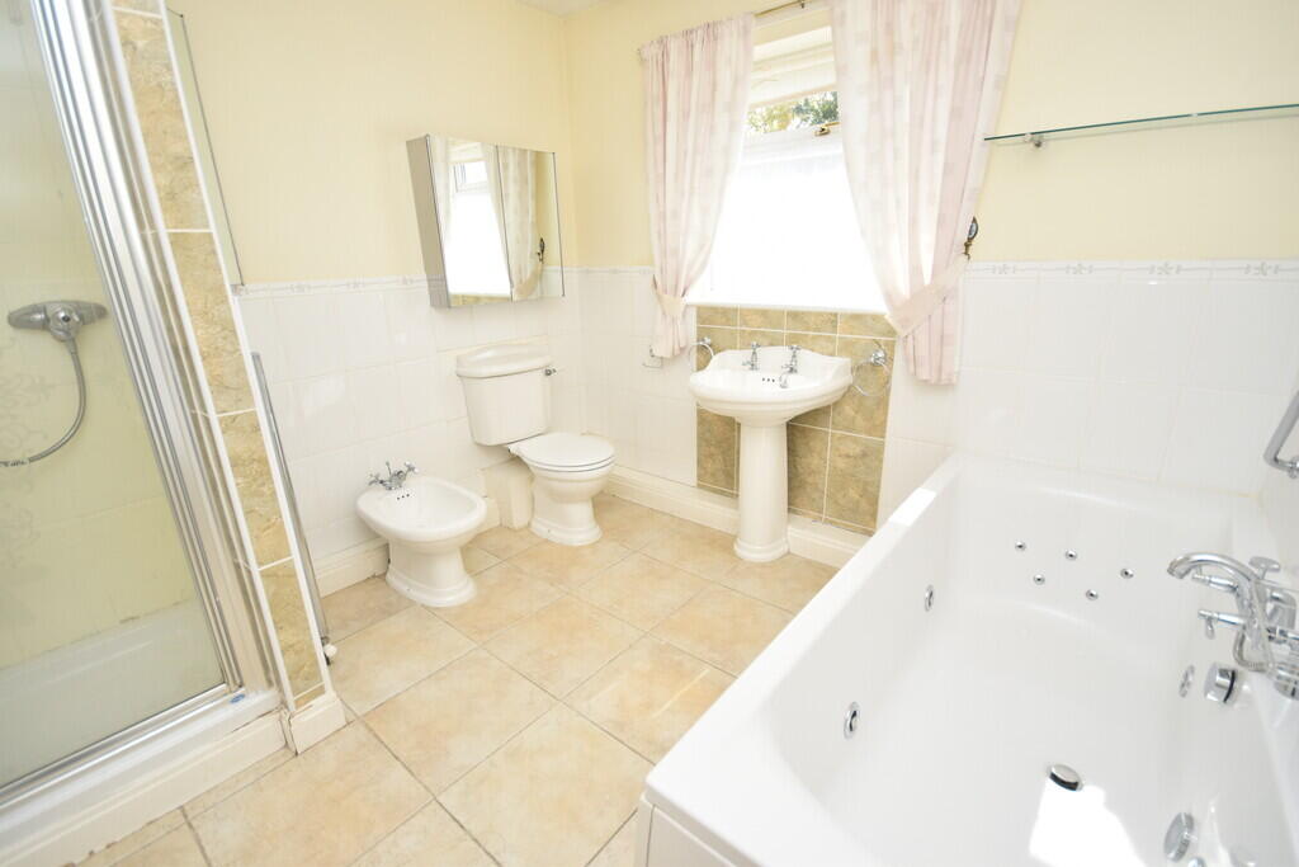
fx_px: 541
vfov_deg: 77.3
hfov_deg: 100.4
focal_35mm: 15
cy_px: 434
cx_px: 650
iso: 280
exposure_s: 1/200
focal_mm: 10
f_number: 5
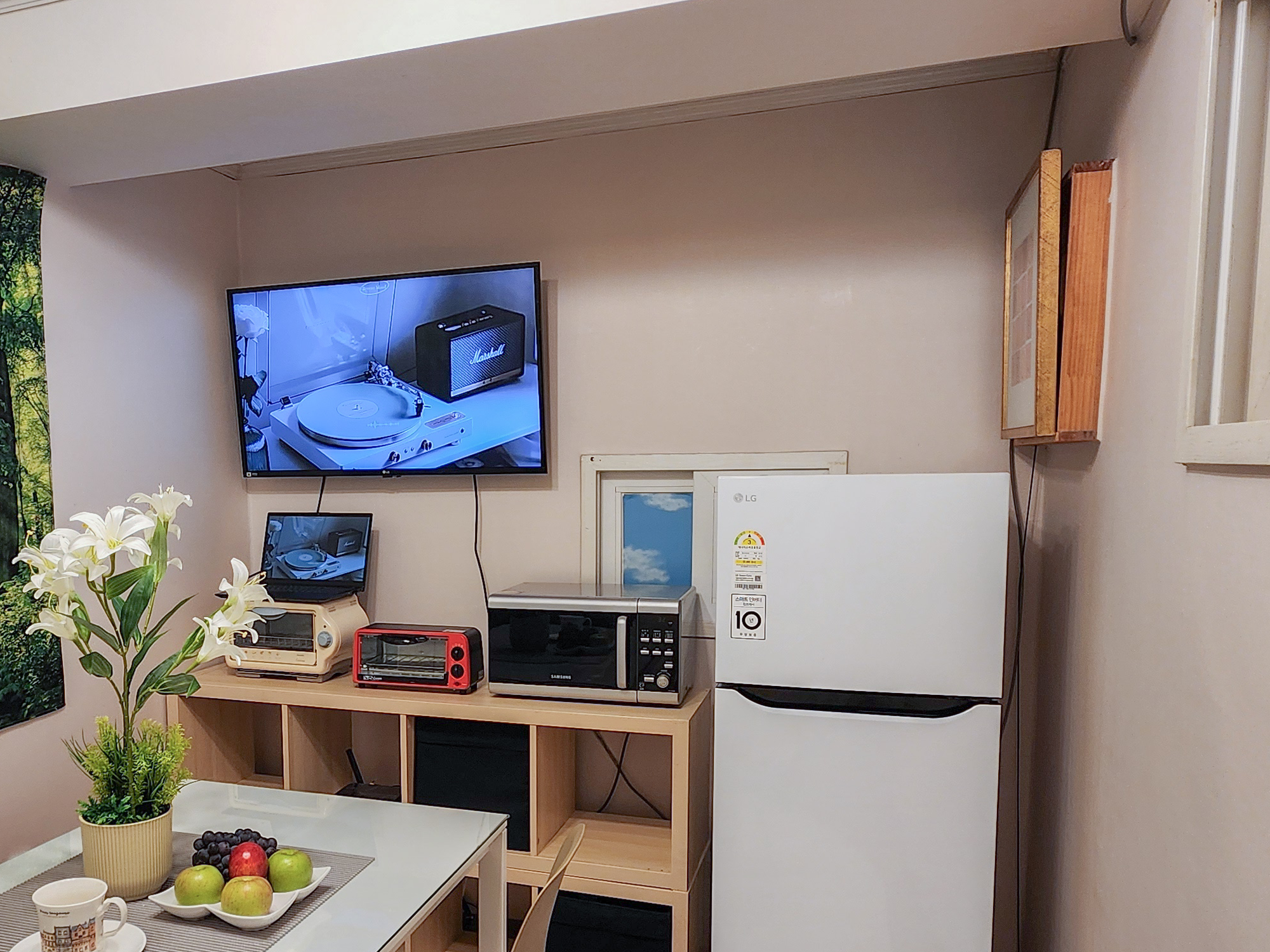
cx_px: 449
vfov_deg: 52.6
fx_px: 954
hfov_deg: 65.9
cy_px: 581
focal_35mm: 26
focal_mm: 2.2
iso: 100
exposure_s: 1/60
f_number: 2.2
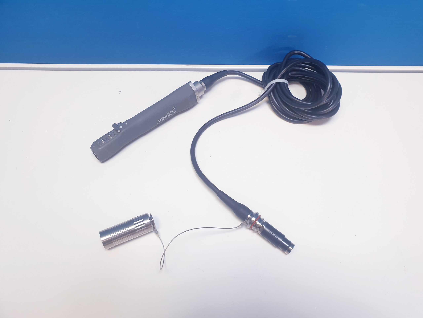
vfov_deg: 53.1
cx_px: 212
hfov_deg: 67.3
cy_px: 159
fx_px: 318
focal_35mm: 26
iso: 125
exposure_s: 1/50
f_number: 2.4
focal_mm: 4.3
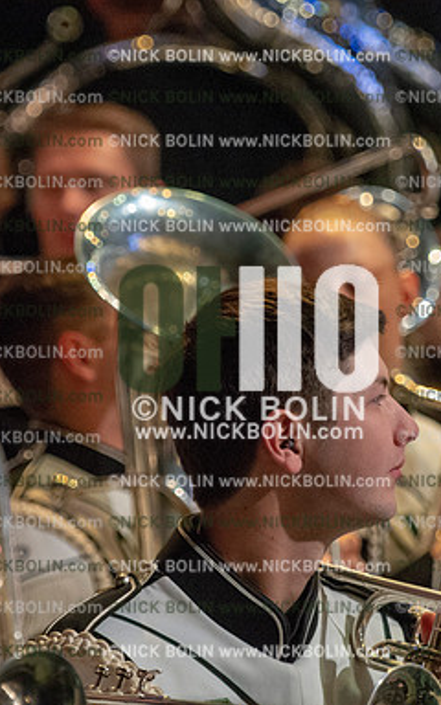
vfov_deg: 6.8
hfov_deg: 4.3
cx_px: 248
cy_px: 352
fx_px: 5923
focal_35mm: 308
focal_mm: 200
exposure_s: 1/320
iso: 8000
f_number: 5.6
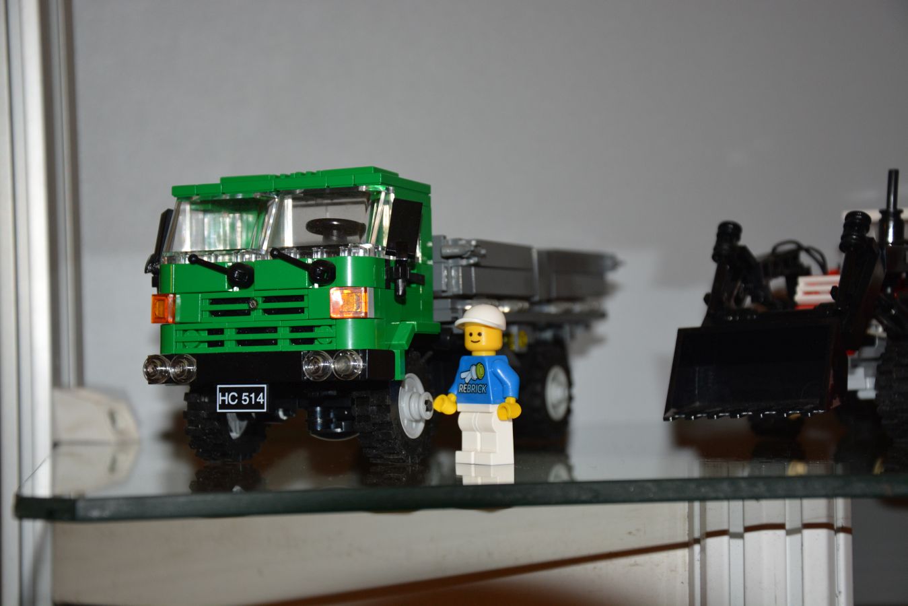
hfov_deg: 27.0
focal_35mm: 75
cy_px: 303
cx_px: 454
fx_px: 1892
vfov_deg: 18.2
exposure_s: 1/60
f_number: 5
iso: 720
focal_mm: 50
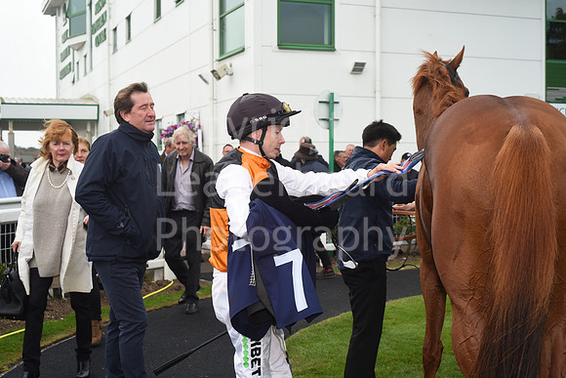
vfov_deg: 27.0
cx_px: 283
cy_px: 189
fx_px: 786
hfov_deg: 39.6
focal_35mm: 50
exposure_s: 1/640
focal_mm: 50
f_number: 5.6
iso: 1000
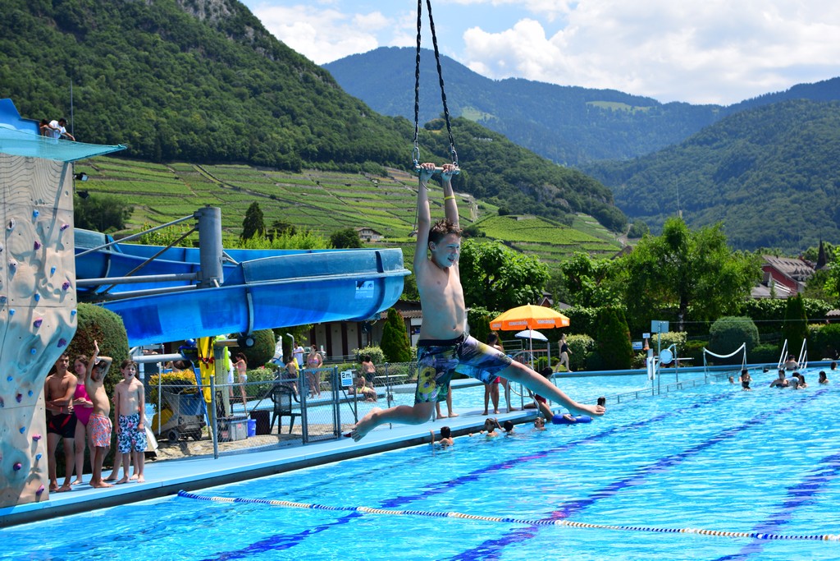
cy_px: 280
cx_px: 420
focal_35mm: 52
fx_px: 1225
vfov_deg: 25.8
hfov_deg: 37.8
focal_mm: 35
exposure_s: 1/1600
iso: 200
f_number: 4.5
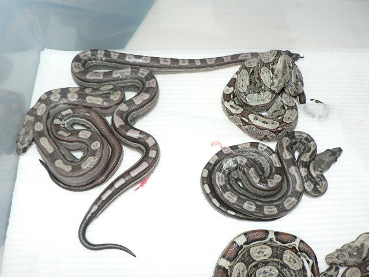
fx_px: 384
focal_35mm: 36
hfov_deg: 51.4
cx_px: 184
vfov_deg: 39.7
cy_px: 138
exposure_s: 1/60
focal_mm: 6
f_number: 2.8
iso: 100
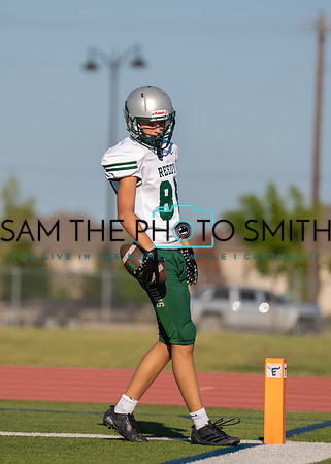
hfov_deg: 4.0
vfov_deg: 5.6
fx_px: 4726
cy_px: 183
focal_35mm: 359
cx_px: 133
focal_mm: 200
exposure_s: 1/6400
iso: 250
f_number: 2.8
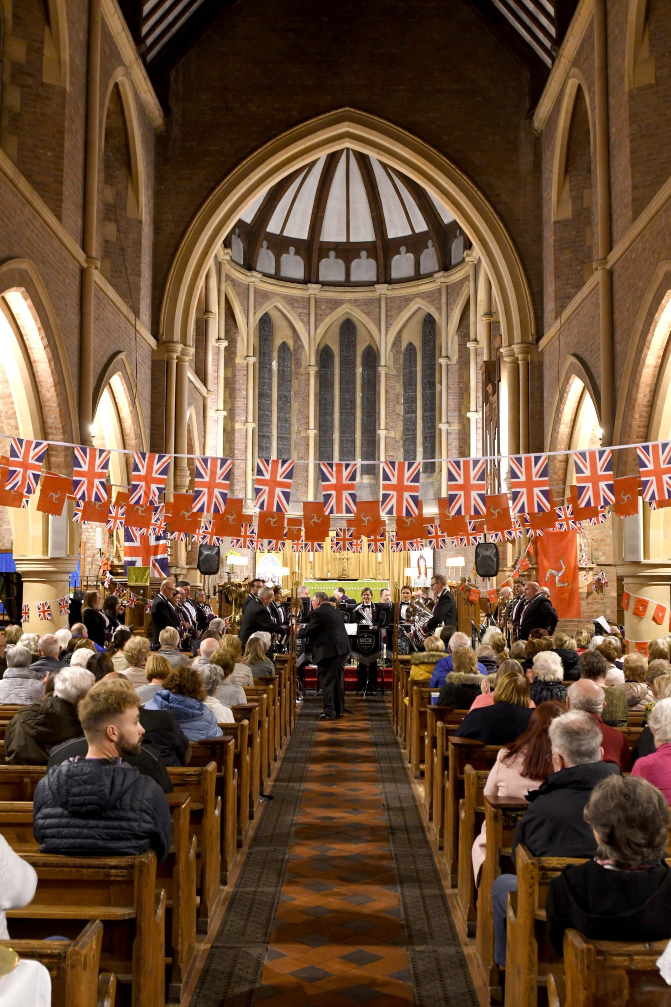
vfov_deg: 53.1
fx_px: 1007
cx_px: 336
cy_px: 504
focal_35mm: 36
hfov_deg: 36.9
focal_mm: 24
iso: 1600
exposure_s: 1/20
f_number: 3.5
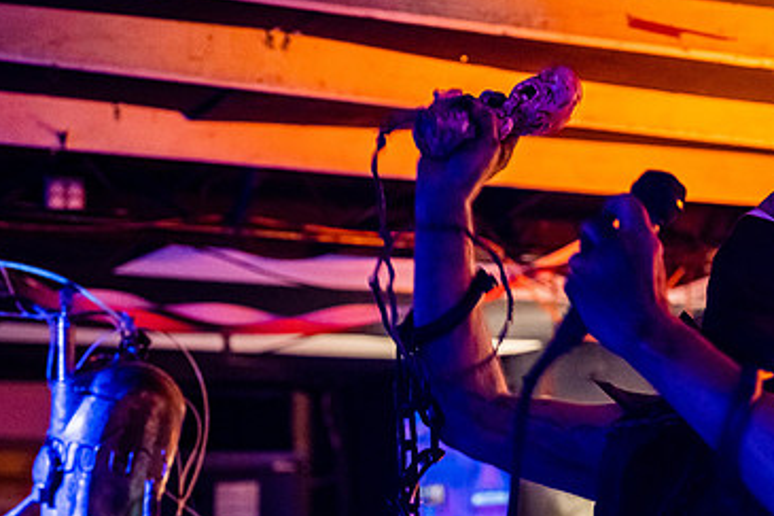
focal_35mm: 88
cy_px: 294
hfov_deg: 23.1
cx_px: 435
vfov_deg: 15.5
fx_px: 1891
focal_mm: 47.6
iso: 2500
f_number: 2.8
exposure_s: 1/200
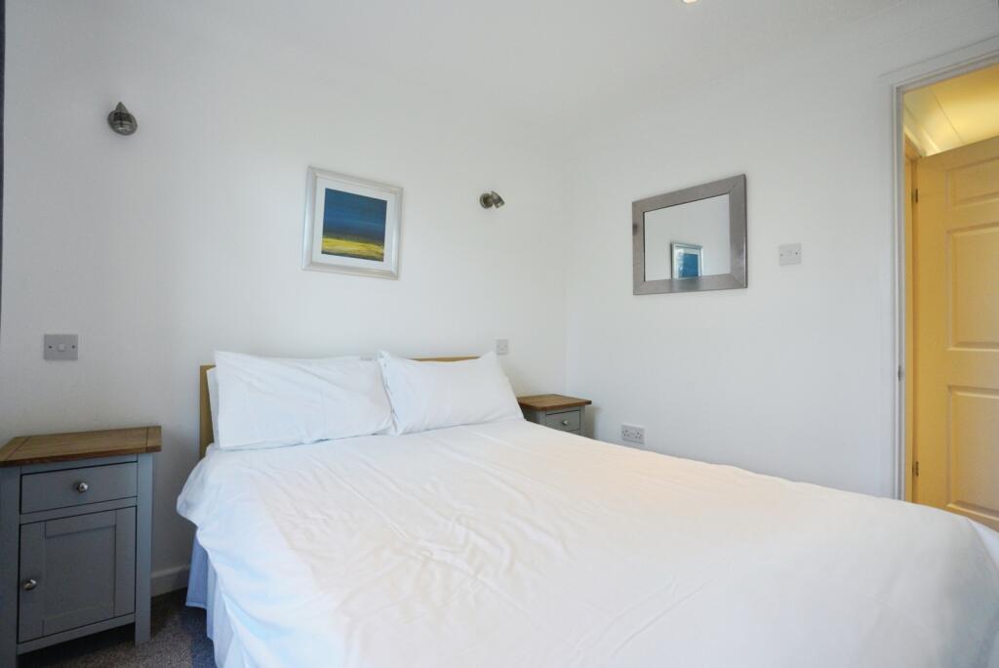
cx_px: 500
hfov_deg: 96.7
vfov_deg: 73.8
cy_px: 334
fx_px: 444
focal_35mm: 16
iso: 2000
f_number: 8
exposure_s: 1/100
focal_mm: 16
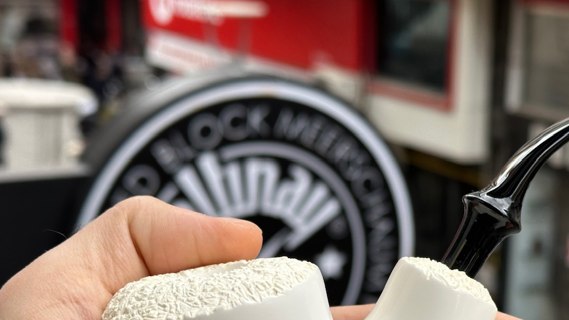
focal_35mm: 73
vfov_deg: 16.3
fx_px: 1101
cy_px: 284
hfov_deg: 28.7
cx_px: 385
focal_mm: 6.86
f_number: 1.78
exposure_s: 1/944
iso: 64
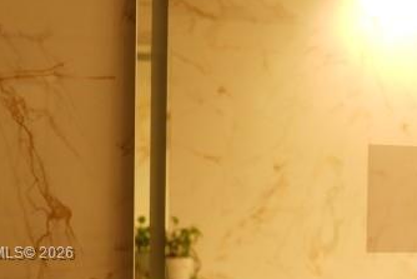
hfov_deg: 16.7
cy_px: 254
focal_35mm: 121
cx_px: 378
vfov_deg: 11.3
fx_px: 1402
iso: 64
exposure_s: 1/6
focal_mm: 50
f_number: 2
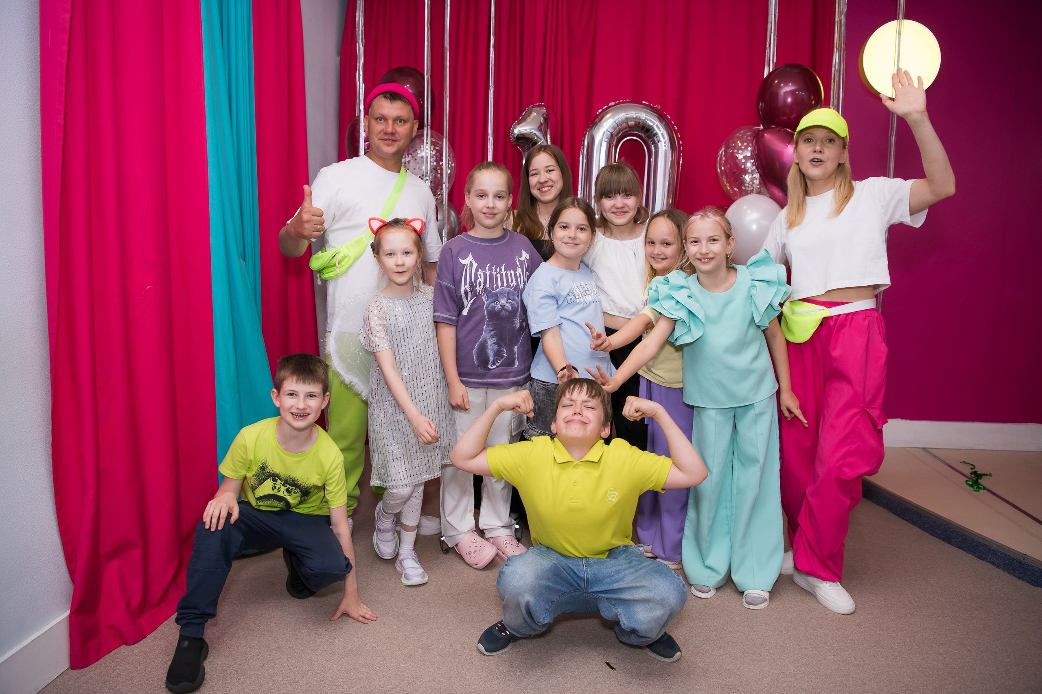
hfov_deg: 73.0
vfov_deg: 52.5
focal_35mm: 24
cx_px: 521
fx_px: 704
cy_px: 347
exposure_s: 1/200
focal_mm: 24
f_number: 3.5
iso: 640
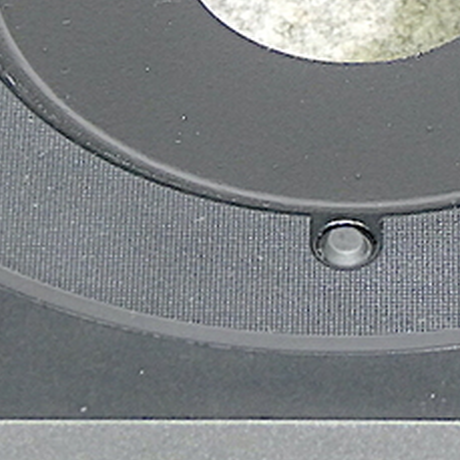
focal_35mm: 333
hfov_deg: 5.3
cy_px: -6
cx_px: 350
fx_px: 5006
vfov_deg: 5.2
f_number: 4.9
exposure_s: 1/1.3
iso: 200
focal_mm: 16.1
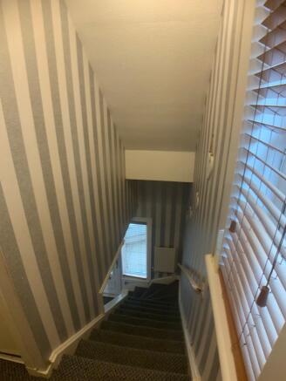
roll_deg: +1.9
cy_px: 190
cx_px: 143
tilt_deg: -22.7
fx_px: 319
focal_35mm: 29
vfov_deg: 61.6
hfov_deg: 48.2
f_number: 1.8
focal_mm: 3
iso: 160
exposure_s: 1/50
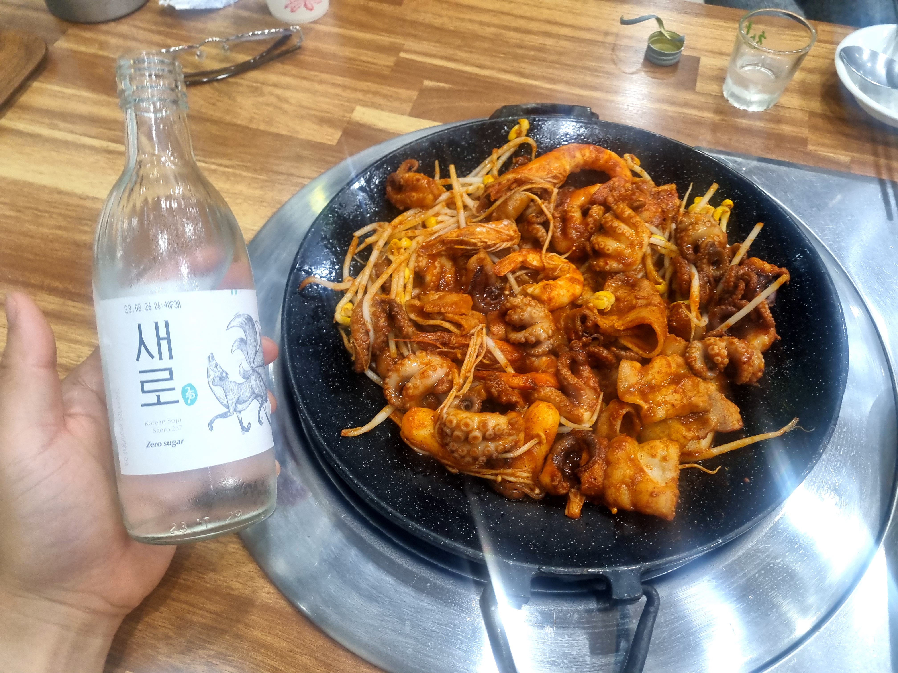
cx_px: 449
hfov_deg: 67.3
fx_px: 674
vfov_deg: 53.1
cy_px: 336
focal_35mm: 26
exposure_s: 1/24
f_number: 1.8
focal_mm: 5.4
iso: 320
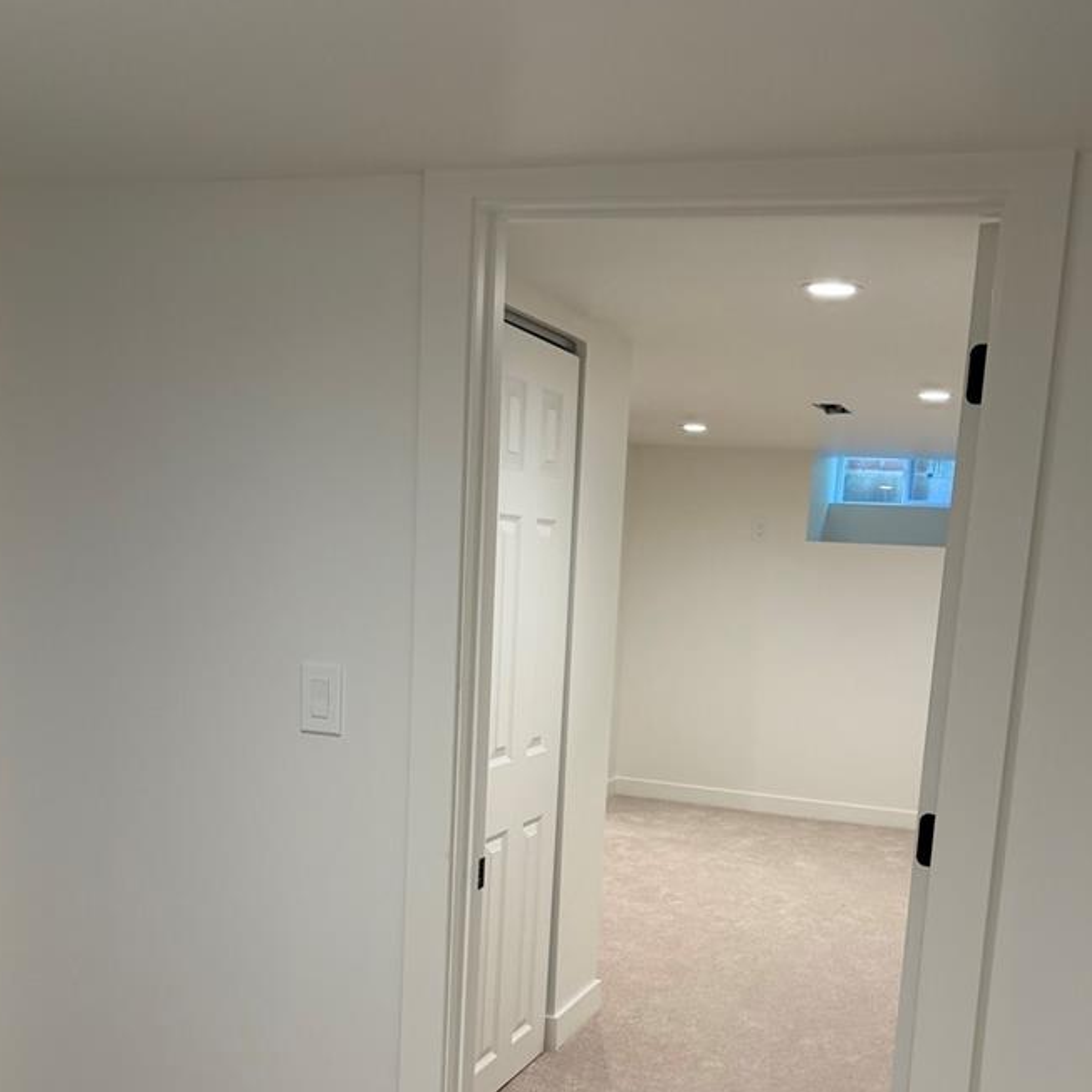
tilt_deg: -9.4
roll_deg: -4.7
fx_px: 1392
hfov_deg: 42.7
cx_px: 620
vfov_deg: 41.8
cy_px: 798
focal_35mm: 39
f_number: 1.78
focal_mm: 6.76
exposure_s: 1/120
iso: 160
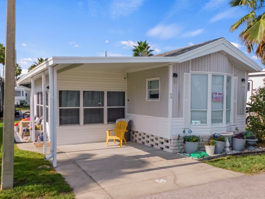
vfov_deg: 42.9
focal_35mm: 33
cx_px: 145
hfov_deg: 55.3
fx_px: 253
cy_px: 108
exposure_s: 1/1250
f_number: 3.2
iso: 125
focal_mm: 5.3
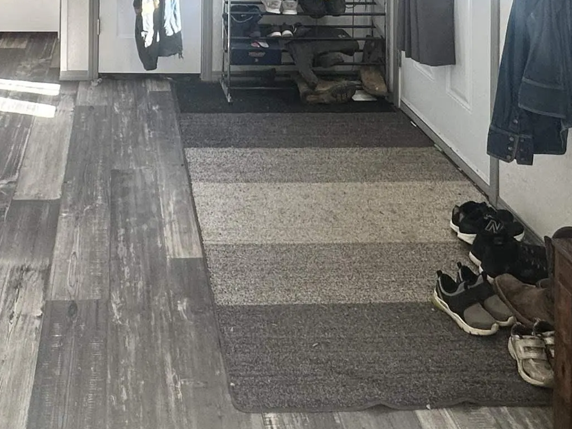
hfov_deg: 43.4
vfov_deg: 26.6
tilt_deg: +0.2
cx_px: 147
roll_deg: -0.7
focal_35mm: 42
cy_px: -184
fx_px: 694
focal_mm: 2.22
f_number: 2.2
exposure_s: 1/99
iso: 80
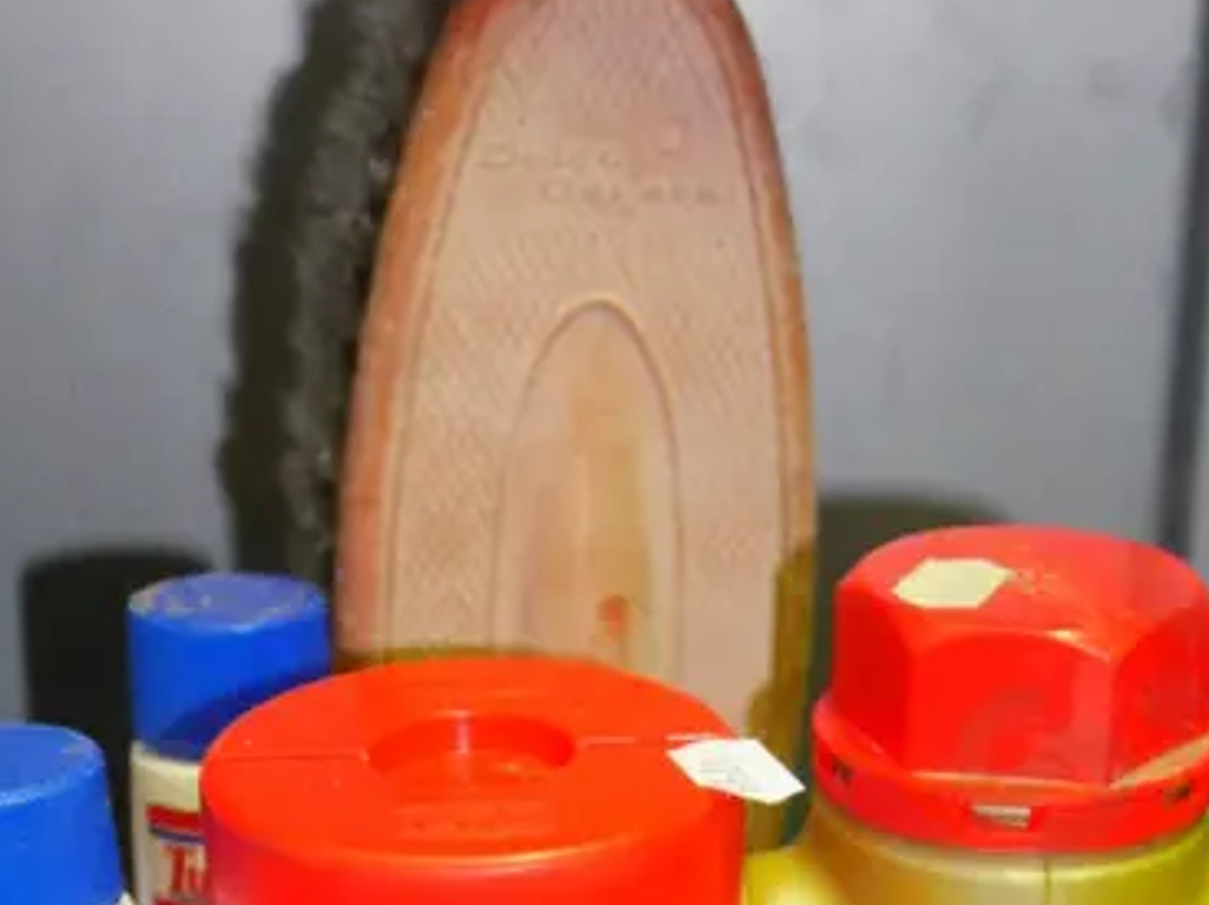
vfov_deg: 16.2
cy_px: 1308
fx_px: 2932
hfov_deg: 23.3
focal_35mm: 84
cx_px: 636
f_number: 3.8
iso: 3200
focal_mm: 15
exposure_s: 1/320
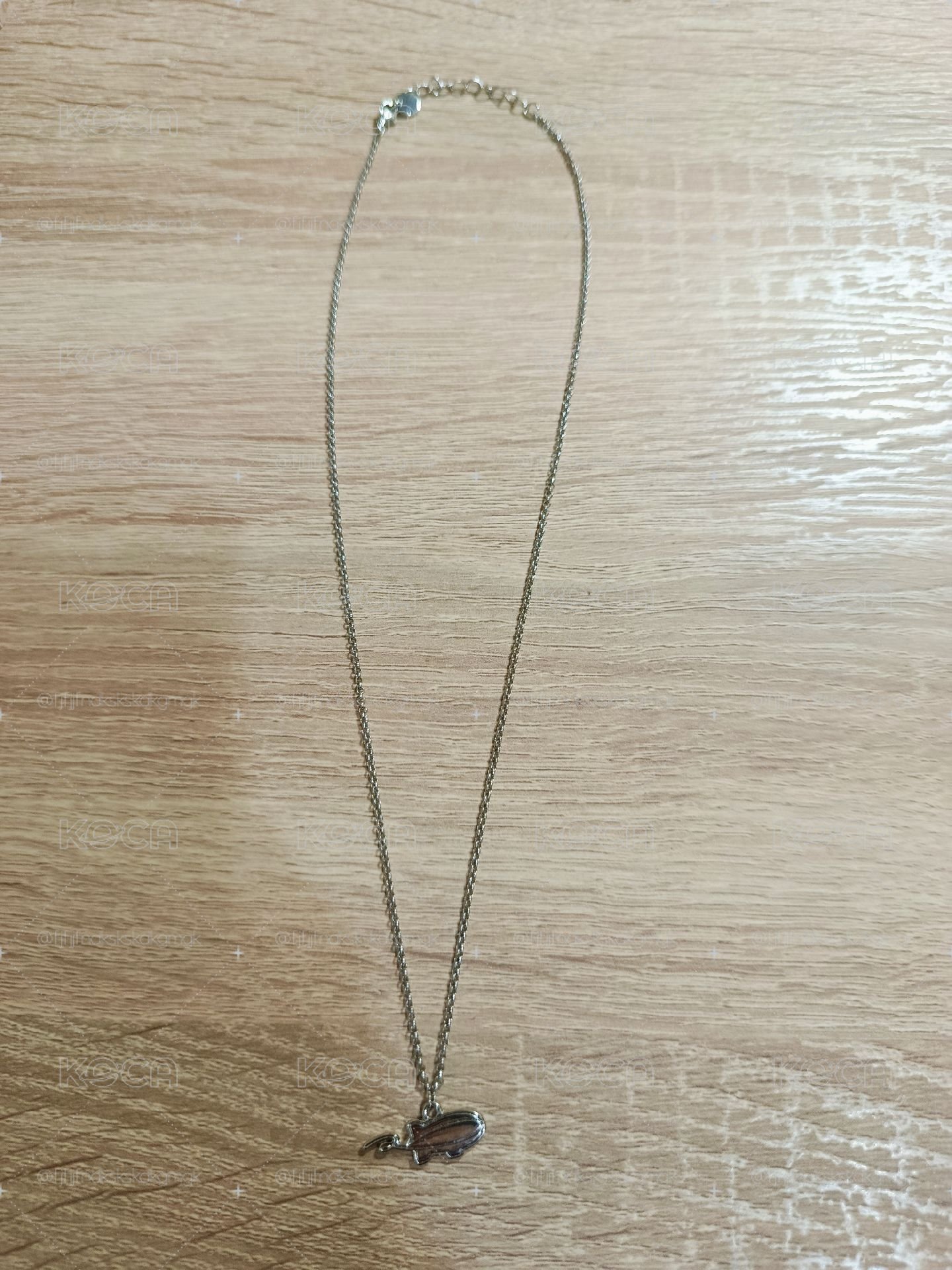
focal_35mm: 24
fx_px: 880
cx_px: 476
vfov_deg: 71.6
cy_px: 635
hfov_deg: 56.8
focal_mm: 5.24
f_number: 1.7
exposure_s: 1/120
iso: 979
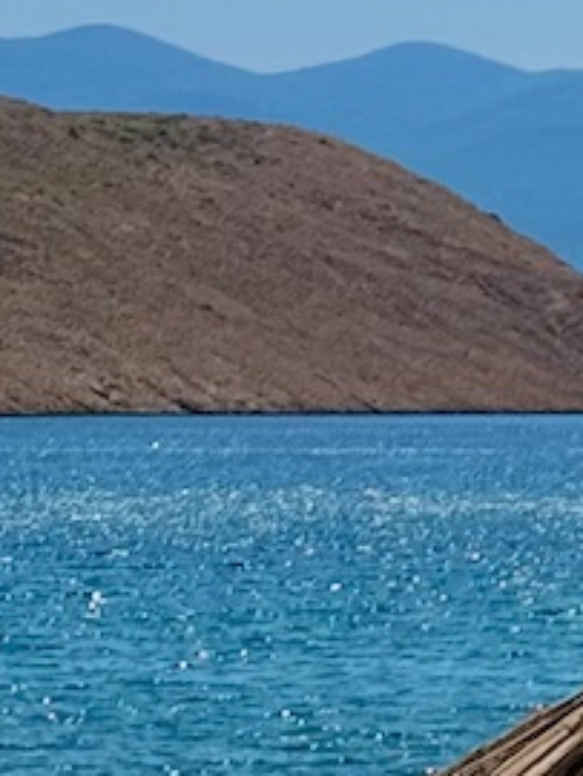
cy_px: 233
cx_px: 1459
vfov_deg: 7.0
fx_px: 6367
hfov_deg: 5.1
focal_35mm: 284
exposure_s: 1/11364
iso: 64
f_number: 1.78
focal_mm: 6.76
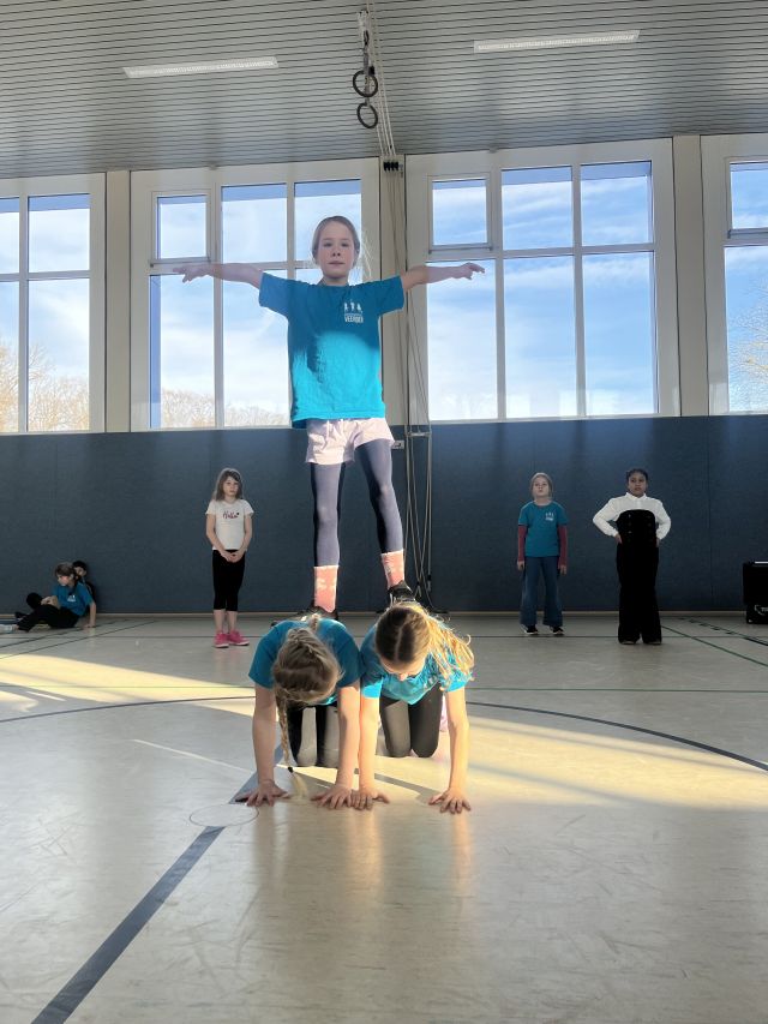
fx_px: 769
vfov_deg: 67.3
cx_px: 384
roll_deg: +0.6
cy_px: 512
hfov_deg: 53.1
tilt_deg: +2.2
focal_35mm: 26
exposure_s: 1/657
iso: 50
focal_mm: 5.1
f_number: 1.6
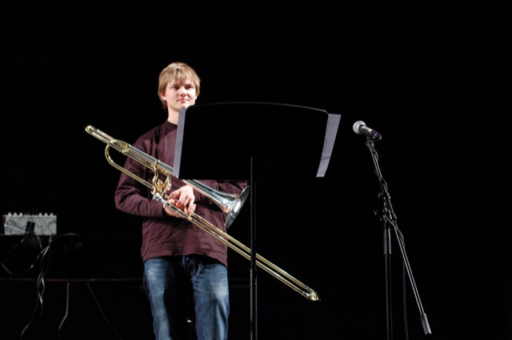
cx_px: 256
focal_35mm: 75
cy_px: 170
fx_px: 1065
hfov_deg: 27.0
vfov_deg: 18.1
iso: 1600
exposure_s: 1/60
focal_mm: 50
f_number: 4
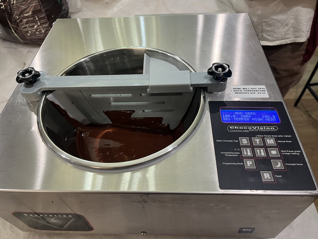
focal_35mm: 26
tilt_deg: -50.1
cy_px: 120
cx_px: 159
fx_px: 239
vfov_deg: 53.1
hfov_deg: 67.3
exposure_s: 1/60
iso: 80
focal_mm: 5.1
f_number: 1.6
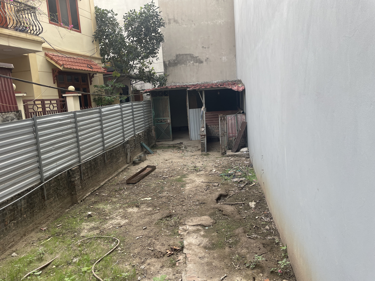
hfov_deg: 67.3
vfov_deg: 53.1
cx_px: 188
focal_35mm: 26
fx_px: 282
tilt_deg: -8.9
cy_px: 140
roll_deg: +3.8
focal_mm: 4.2
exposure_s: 1/183
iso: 32
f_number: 1.6
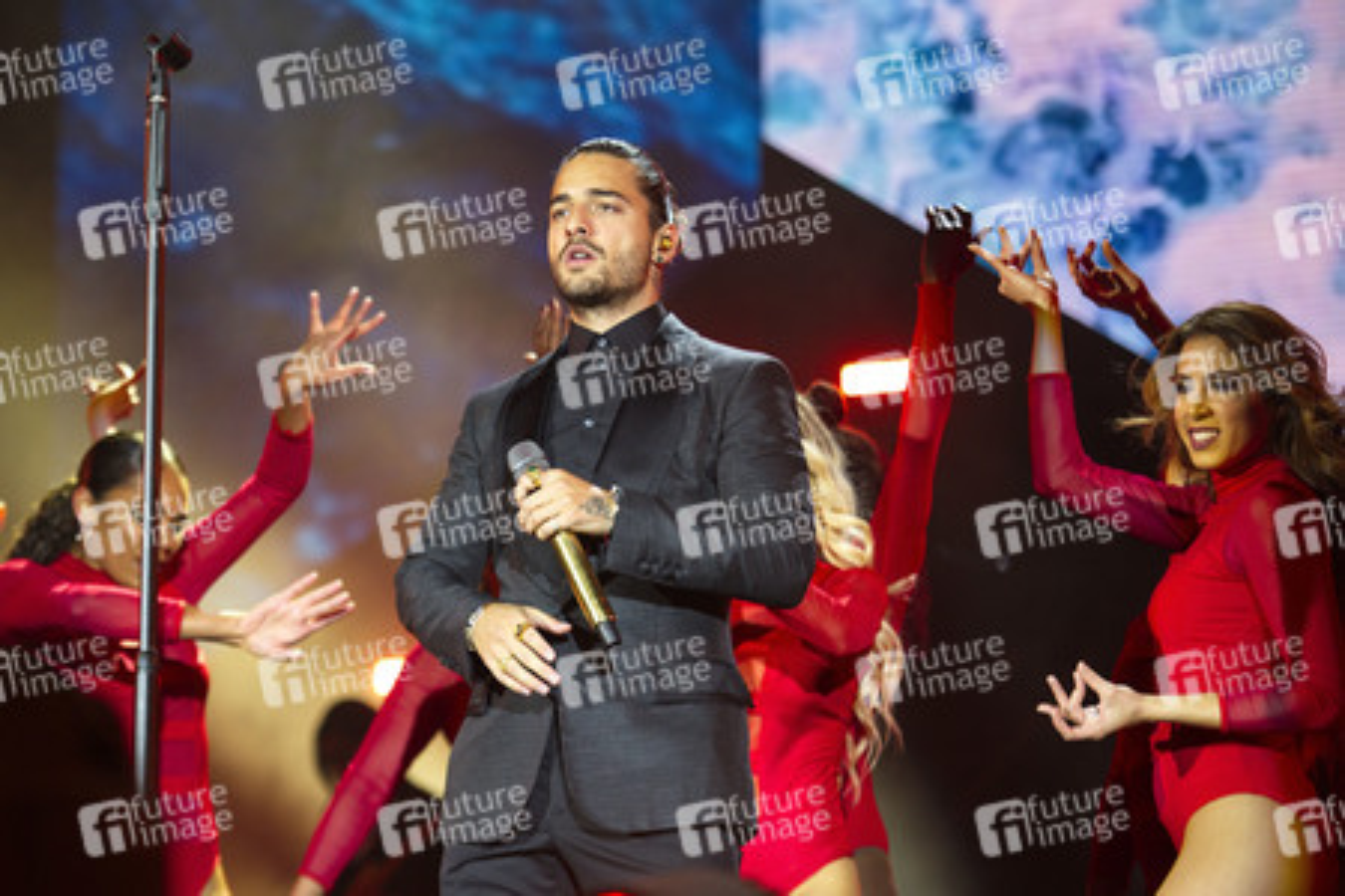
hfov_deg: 22.1
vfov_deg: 14.9
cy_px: 448
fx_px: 3437
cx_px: 672
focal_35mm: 92
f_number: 2.8
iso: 1600
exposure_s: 1/800
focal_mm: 92
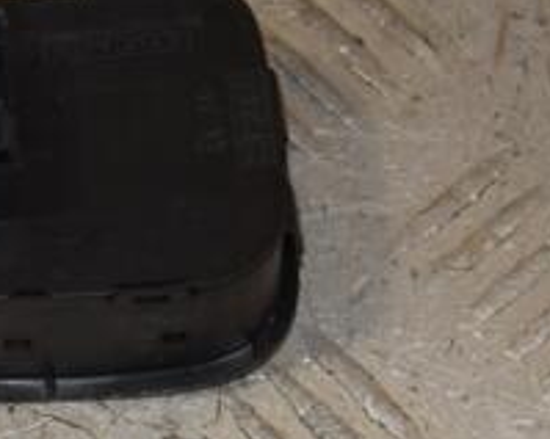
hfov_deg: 7.8
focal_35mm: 246
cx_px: -47
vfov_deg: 6.3
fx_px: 4002
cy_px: 229
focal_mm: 58
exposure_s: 1/200
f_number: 8
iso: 800
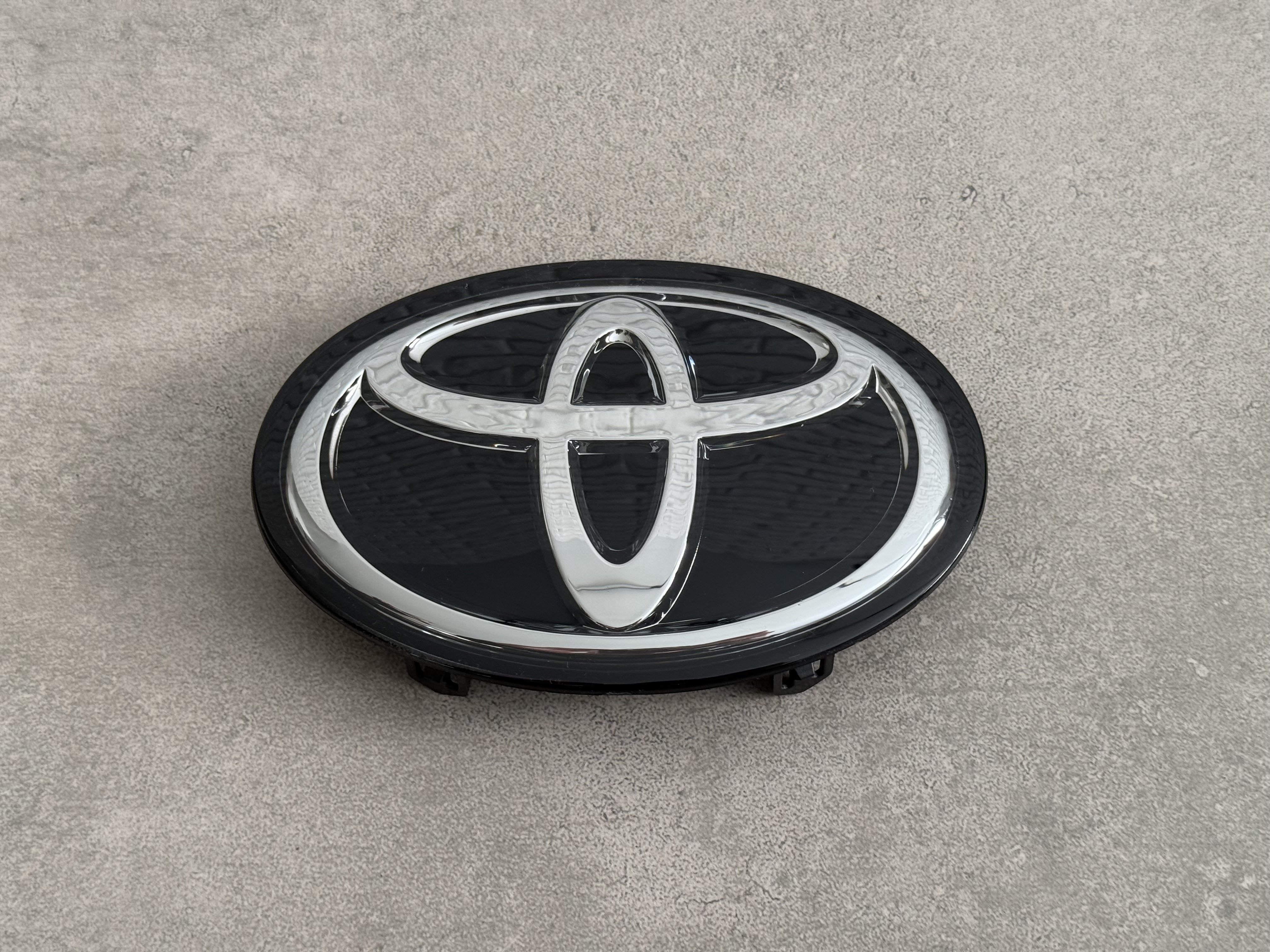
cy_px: 476
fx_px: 1761
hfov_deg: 39.7
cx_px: 635
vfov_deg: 30.3
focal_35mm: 48
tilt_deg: -65.2
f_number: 1.78
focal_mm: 6.76
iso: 160
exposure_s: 1/60
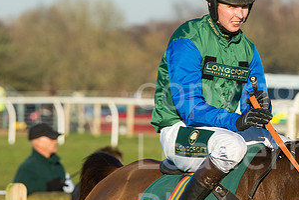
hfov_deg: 4.7
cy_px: 132
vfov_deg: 3.1
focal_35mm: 438
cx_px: 235
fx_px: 3638
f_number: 6.3
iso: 500
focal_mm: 185
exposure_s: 1/1600
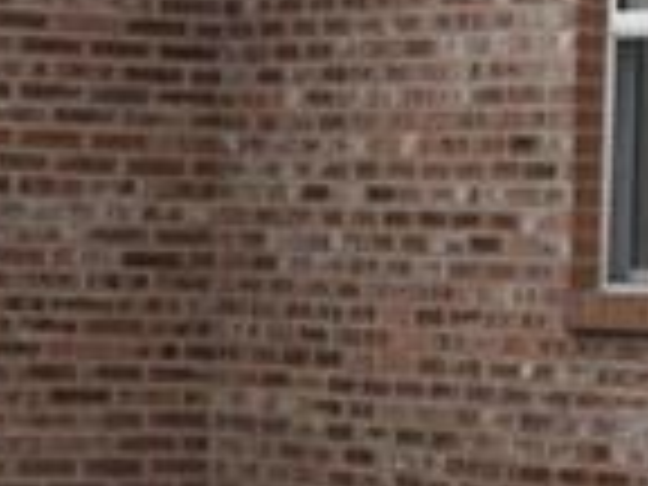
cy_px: 238
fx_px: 5174
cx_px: 2092
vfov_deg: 5.4
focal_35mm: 276
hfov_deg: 6.4
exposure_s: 1/200
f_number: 9
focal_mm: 27
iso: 100
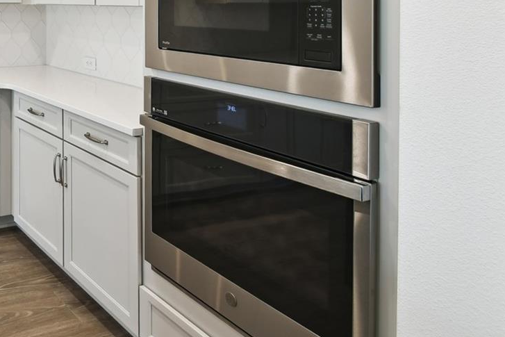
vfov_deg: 35.6
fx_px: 463
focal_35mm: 33
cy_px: -9
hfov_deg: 45.8
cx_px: -25
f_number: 7.1
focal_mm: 10
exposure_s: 1/13
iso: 100
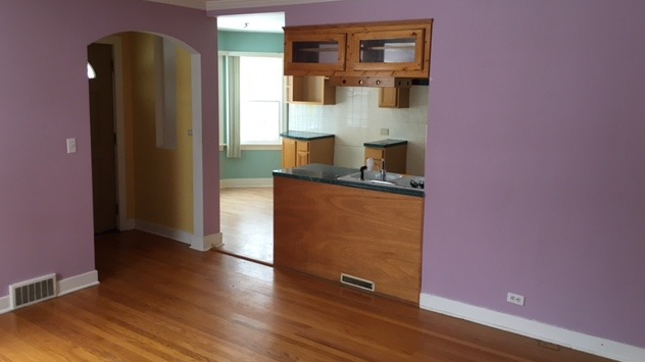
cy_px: 160
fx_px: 547
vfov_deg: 36.6
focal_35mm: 32
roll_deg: -0.5
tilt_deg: -6.9
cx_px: 324
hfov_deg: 61.0
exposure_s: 1/30
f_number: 2.2
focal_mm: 4.15
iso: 50
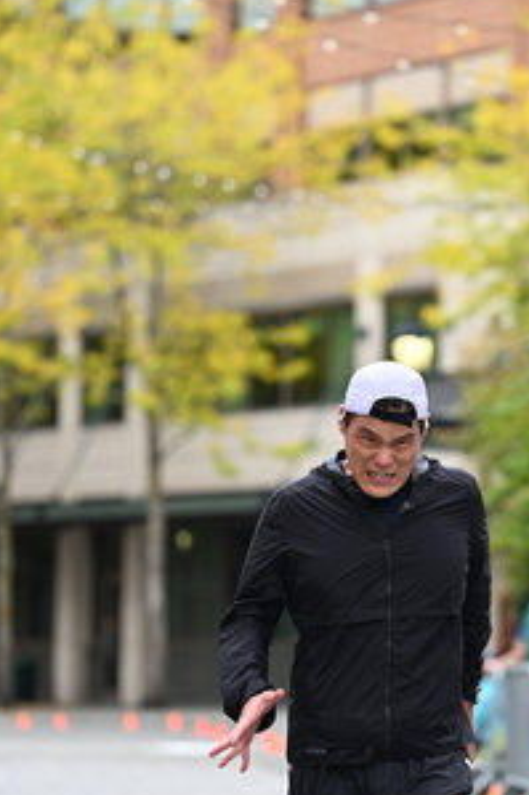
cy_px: 439
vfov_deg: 9.3
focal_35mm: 221
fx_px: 4876
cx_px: 424
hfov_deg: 6.2
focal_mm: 120
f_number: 2.8
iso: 640
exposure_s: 1/2500
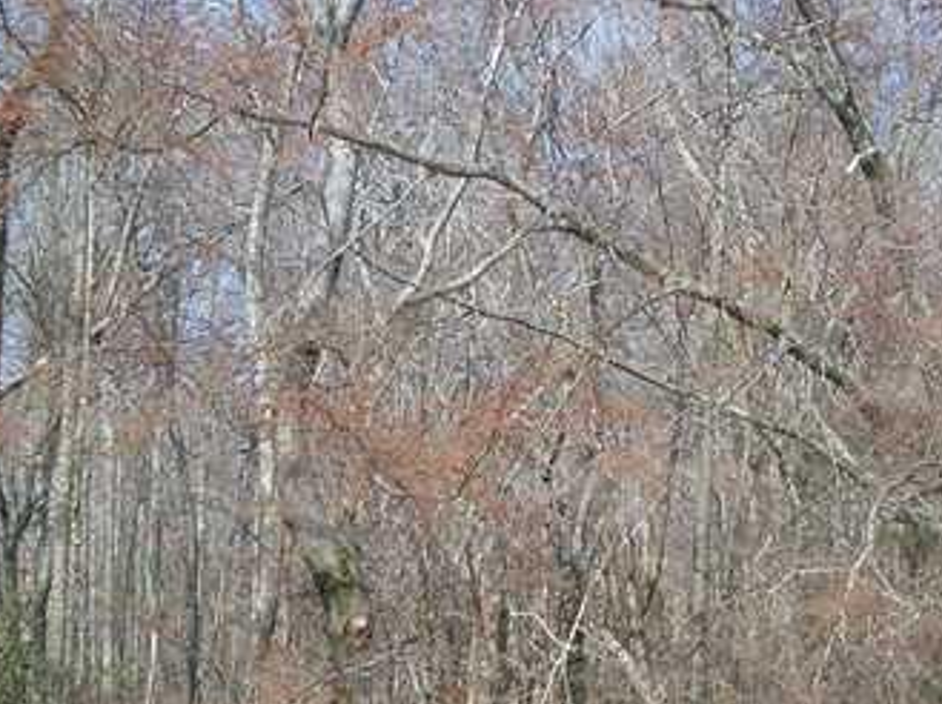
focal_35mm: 74
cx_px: 736
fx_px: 2012
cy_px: 455
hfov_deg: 25.9
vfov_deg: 19.8
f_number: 7.7
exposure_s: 1/180
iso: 80
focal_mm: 6.3
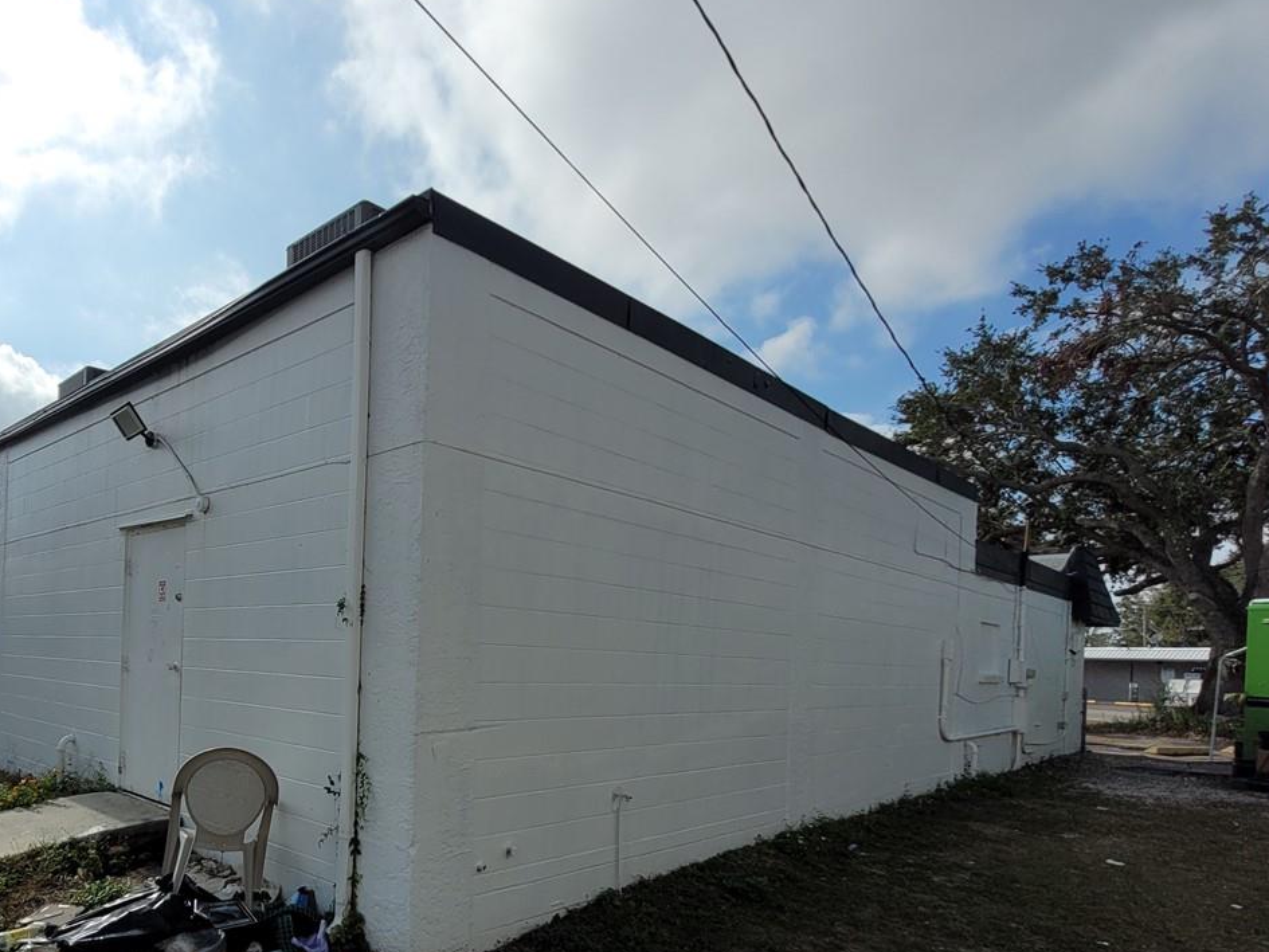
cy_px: 659
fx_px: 807
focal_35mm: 22
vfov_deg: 59.2
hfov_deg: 73.5
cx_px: 399
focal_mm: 1.74
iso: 40
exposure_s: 1/3697
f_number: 2.2
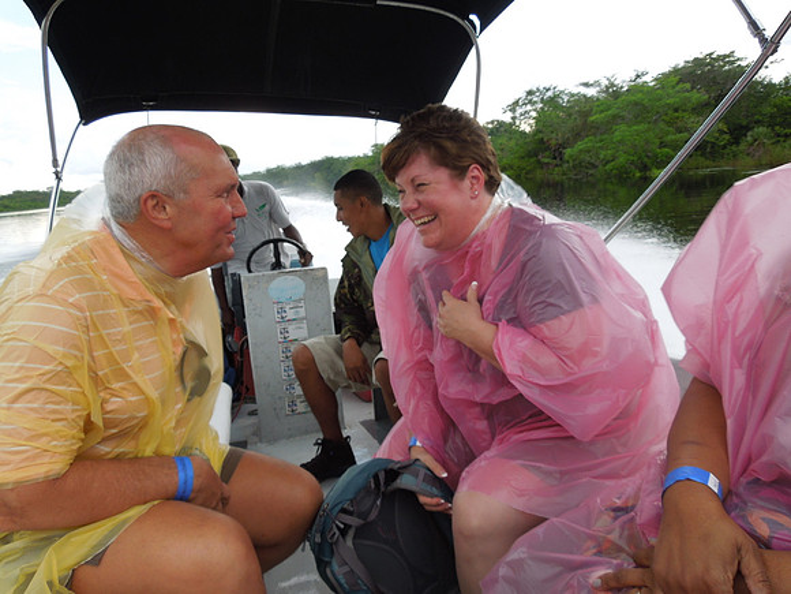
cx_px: 396
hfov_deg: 69.4
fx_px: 571
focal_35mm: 25
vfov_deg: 54.9
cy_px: 297
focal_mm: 4.5
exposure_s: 1/200
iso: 100
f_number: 3.3
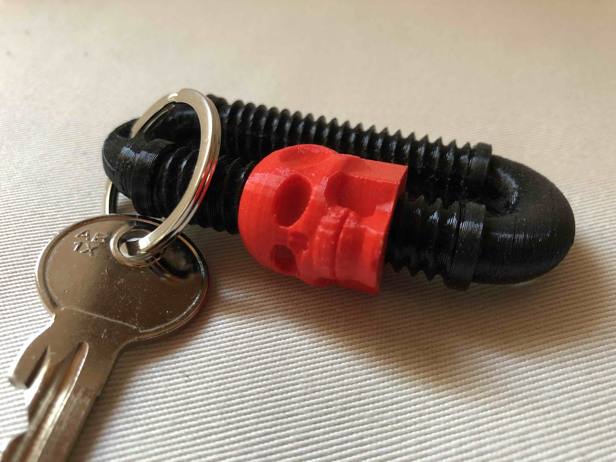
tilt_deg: -43.0
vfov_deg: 49.7
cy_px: 231
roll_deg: +0.2
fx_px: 498
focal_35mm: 28
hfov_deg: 63.4
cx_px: 308
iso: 80
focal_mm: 4
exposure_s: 1/15
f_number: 1.8
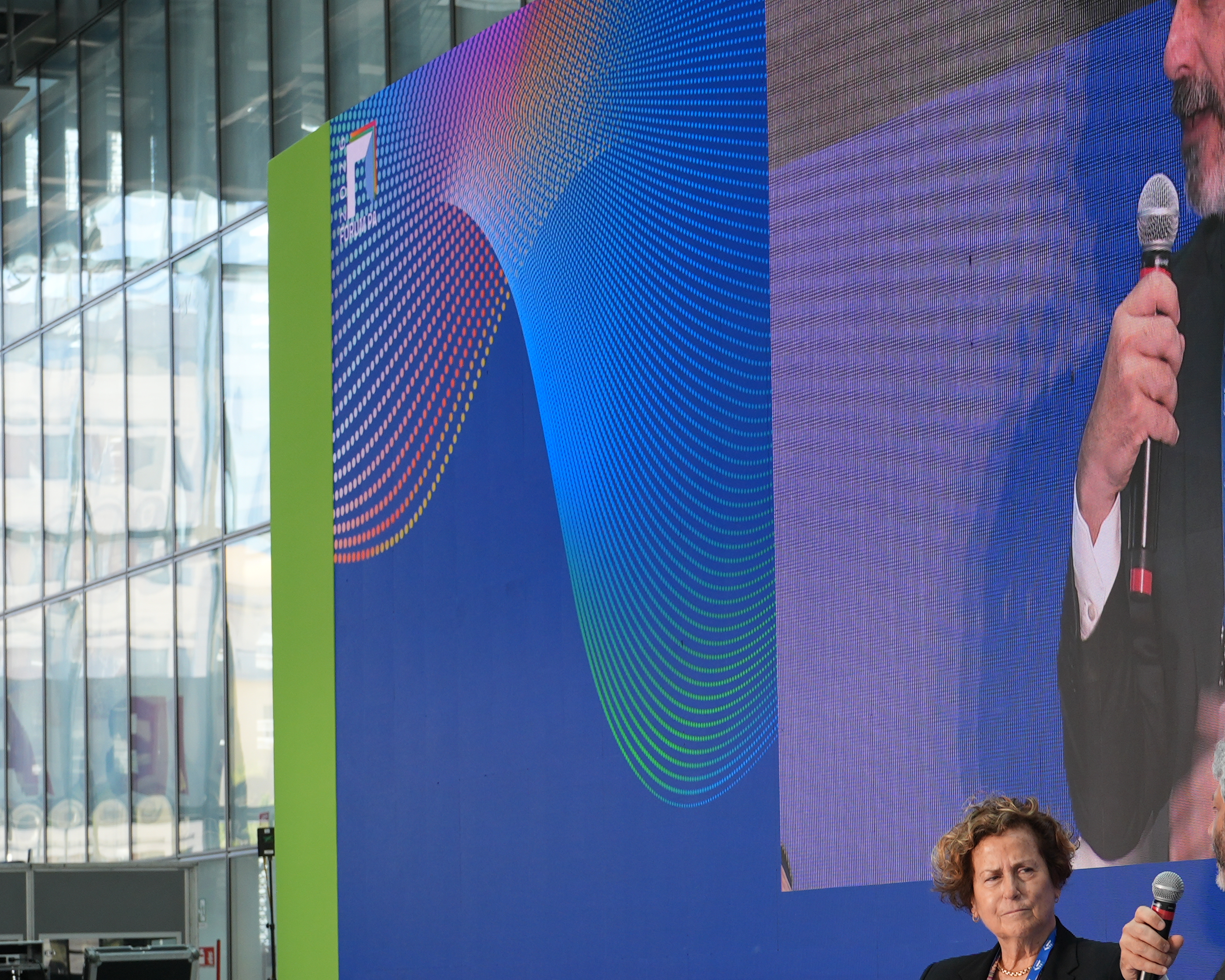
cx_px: 801
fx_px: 4246
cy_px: 626
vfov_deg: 13.2
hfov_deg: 16.4
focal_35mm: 117
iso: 160
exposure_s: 1/60
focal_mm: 35
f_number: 4
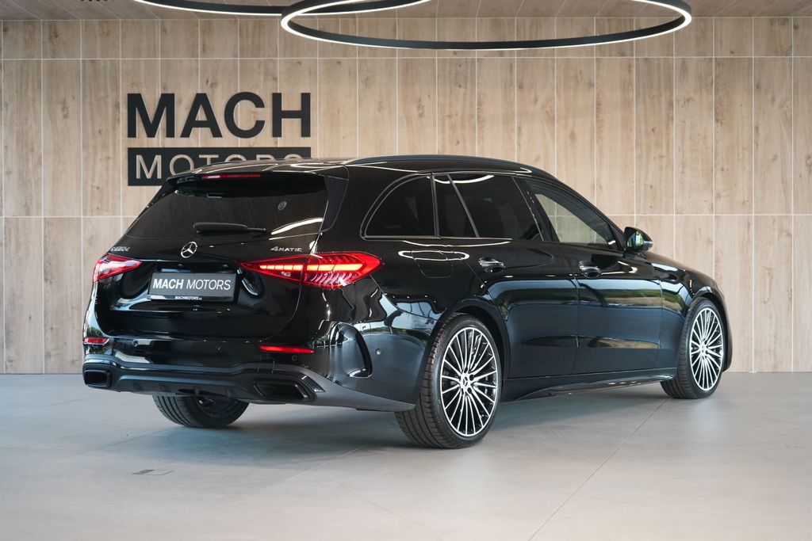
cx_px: 406
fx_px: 1466
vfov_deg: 20.9
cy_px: 270
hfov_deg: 31.0
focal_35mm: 65
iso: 5000
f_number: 5.6
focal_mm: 65
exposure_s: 1/160
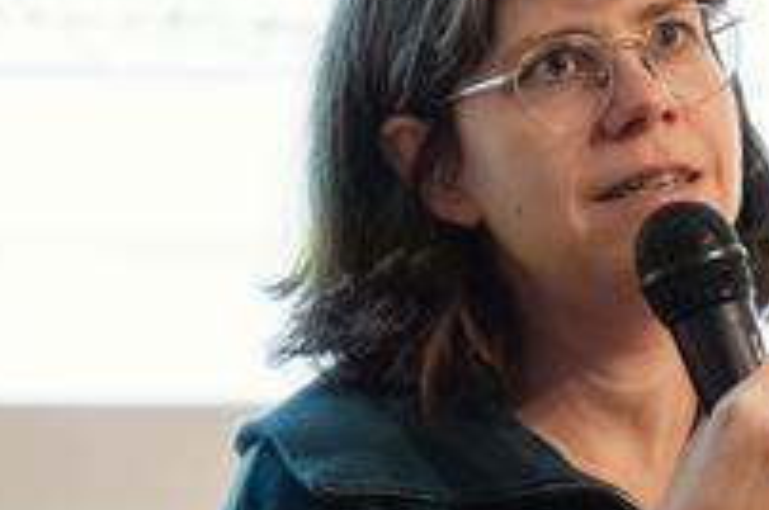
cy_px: 396
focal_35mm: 291
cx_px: 816
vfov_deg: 4.7
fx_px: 6206
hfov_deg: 7.1
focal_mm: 97
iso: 3200
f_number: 2.8
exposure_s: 1/125
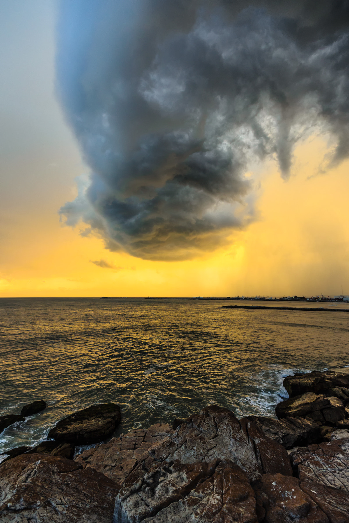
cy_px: 262
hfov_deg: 77.3
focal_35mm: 15
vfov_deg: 100.4
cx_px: 174
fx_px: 218
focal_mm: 10
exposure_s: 1/80
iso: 320
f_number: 8
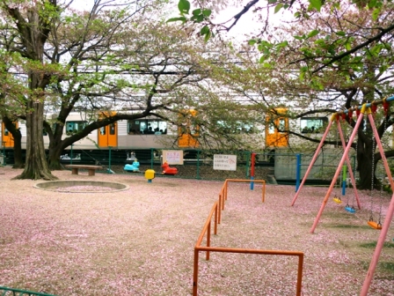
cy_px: 148
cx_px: 197
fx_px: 398
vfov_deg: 40.7
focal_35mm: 35
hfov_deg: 52.6
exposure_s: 1/400
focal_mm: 6.3
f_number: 3.1
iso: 64
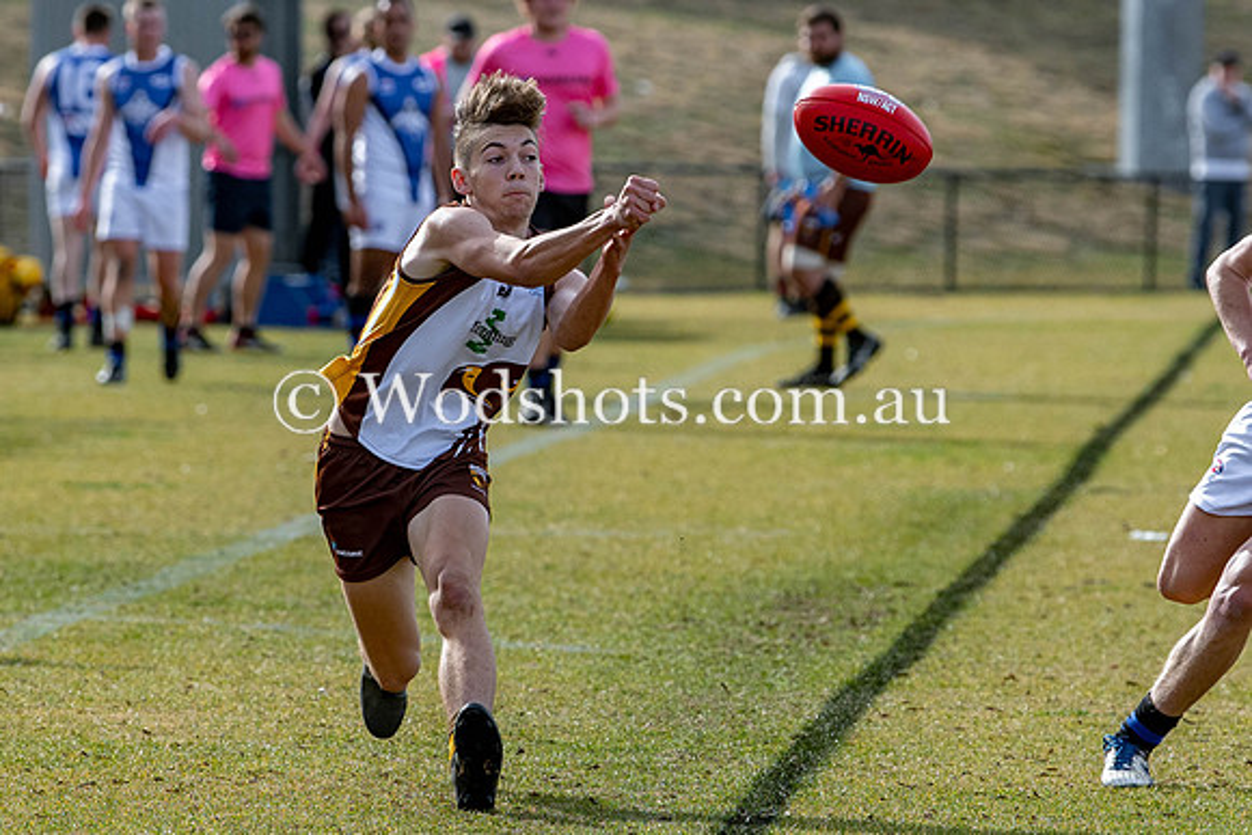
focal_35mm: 477
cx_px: 542
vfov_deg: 2.9
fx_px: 16577
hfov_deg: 4.3
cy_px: 400
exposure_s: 1/1600
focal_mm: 170
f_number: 3.5
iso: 280
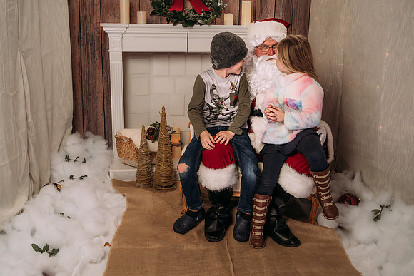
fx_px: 454
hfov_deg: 49.0
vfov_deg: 33.8
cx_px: 209
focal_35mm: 40
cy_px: 143
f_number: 5.6
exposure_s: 1/100
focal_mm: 35
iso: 100
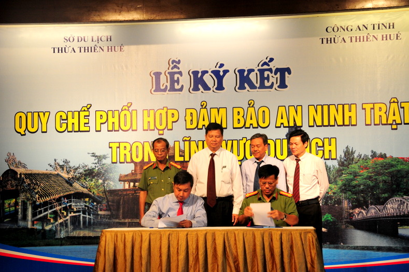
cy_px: 134
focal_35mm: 70
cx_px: 203
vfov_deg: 19.4
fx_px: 794
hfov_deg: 28.9
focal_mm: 46
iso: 720
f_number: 9
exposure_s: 1/30
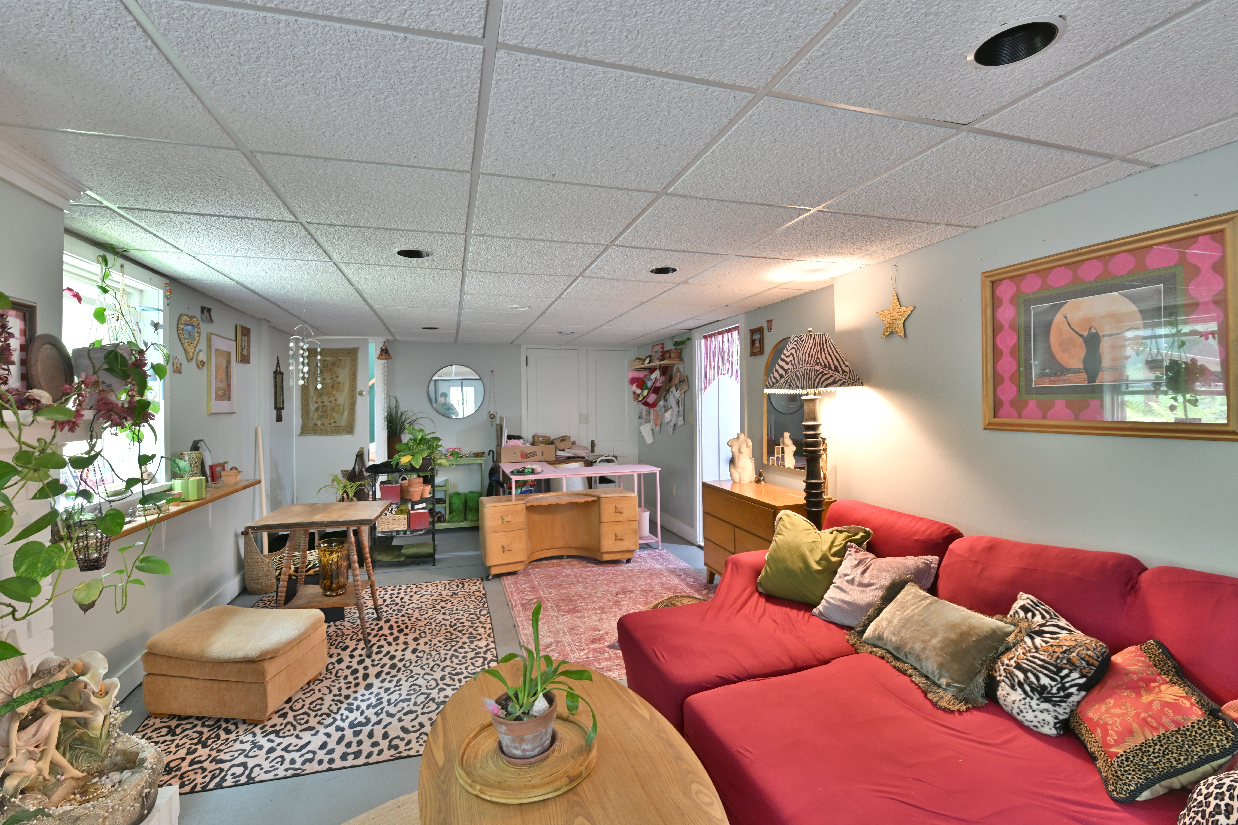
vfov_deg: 77.3
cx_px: 619
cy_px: 412
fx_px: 516
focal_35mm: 15
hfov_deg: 100.4
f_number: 7.1
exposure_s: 1/5
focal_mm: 15
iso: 1600
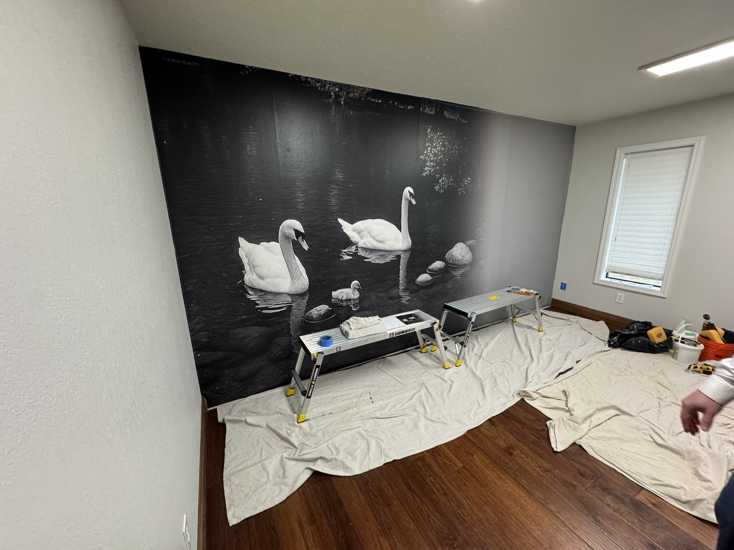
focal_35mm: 14
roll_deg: +0.8
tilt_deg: -15.8
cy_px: 275
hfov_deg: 102.1
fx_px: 297
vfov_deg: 85.7
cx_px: 367
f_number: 2.2
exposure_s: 1/60
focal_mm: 2.22
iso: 250
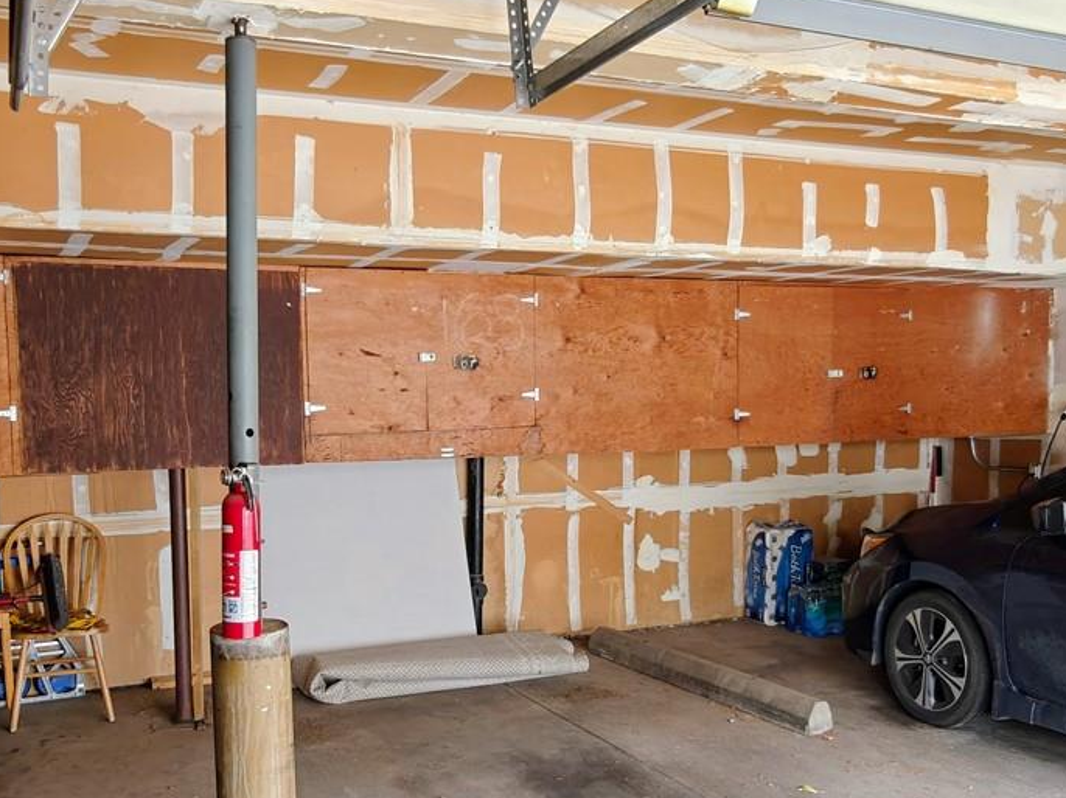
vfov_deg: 40.5
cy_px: 487
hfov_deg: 52.5
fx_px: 1077
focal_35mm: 35
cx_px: 479
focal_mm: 2.3
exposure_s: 1/120
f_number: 2
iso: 320
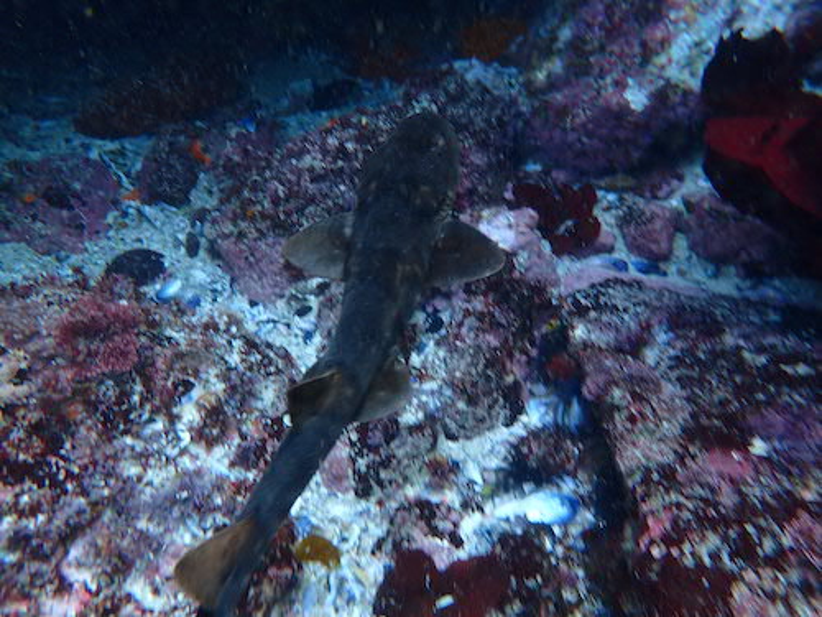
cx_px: 411
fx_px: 594
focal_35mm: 25
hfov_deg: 69.4
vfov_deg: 54.9
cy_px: 308
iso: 200
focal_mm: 4.5
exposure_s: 1/60
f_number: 2.8
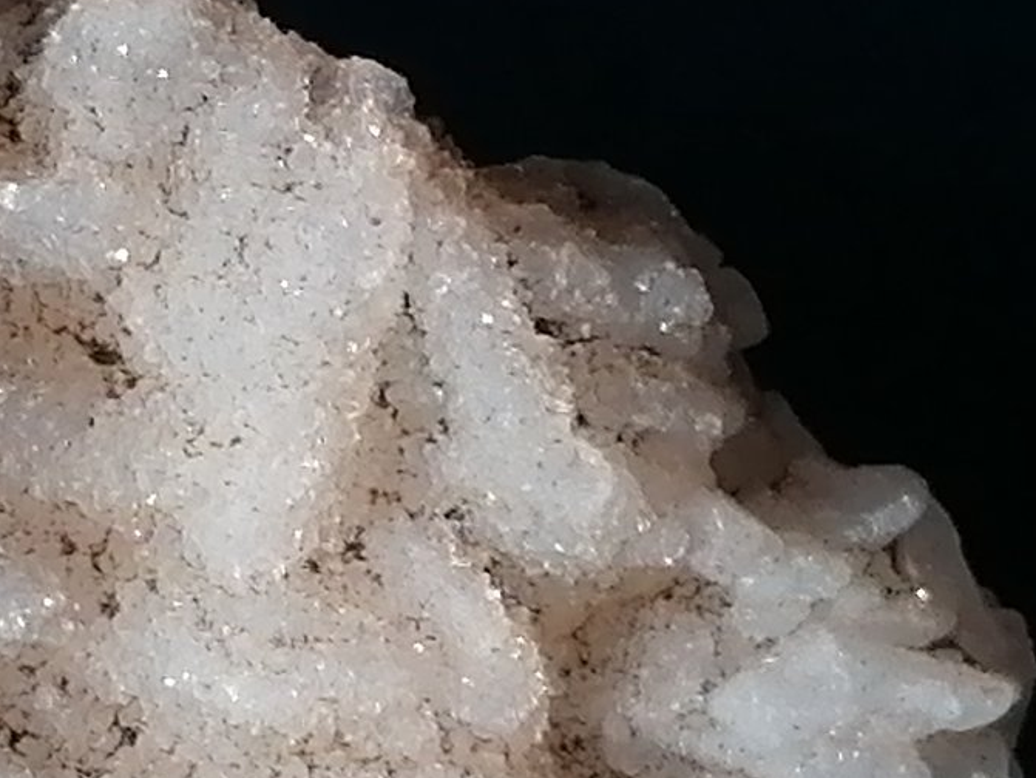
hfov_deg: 8.8
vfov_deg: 6.6
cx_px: -128
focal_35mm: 224
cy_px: 562
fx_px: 6708
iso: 125
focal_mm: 4.75
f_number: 1.8
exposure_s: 1/900
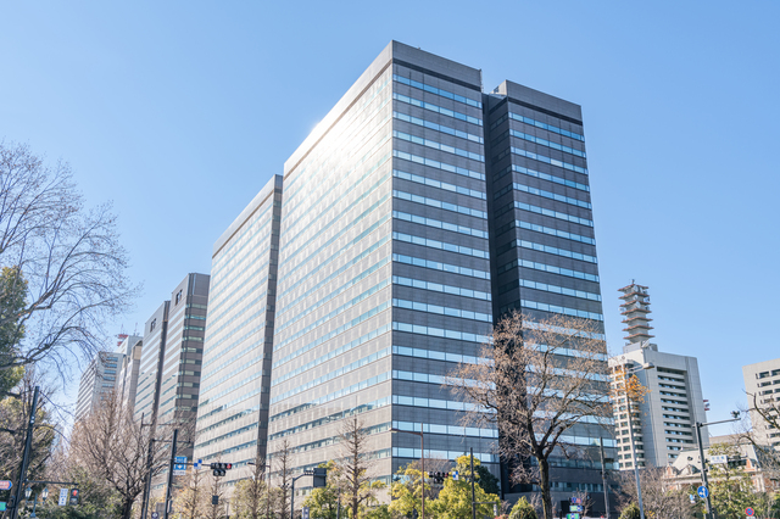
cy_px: 260
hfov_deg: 55.8
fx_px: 736
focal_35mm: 34
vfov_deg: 38.8
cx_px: 390
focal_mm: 34
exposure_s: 1/250
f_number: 10
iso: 100
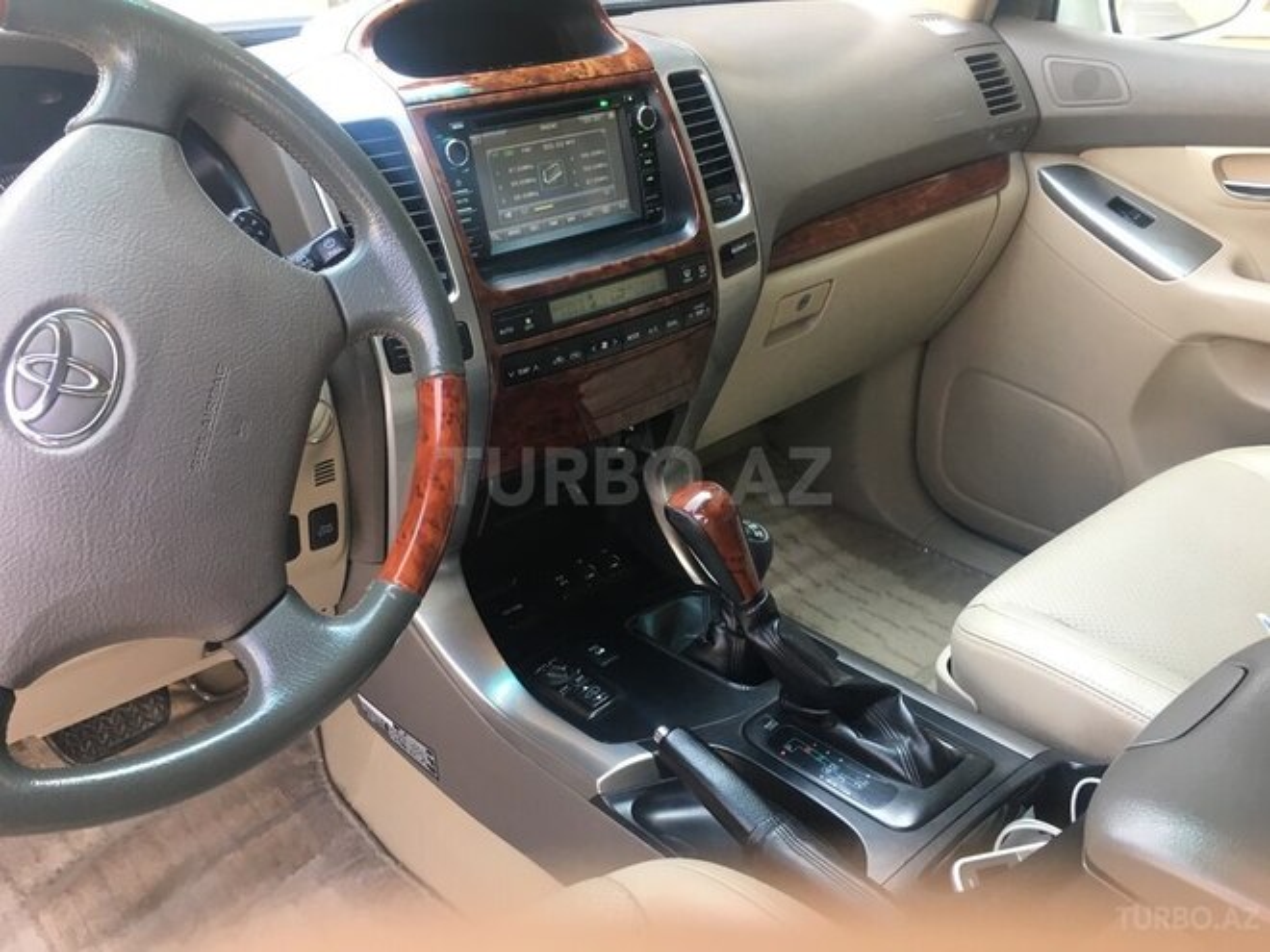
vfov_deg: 48.2
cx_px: 635
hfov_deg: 61.7
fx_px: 1064
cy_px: 476
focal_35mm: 29
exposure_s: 1/33
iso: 40
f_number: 2.2
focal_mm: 4.15
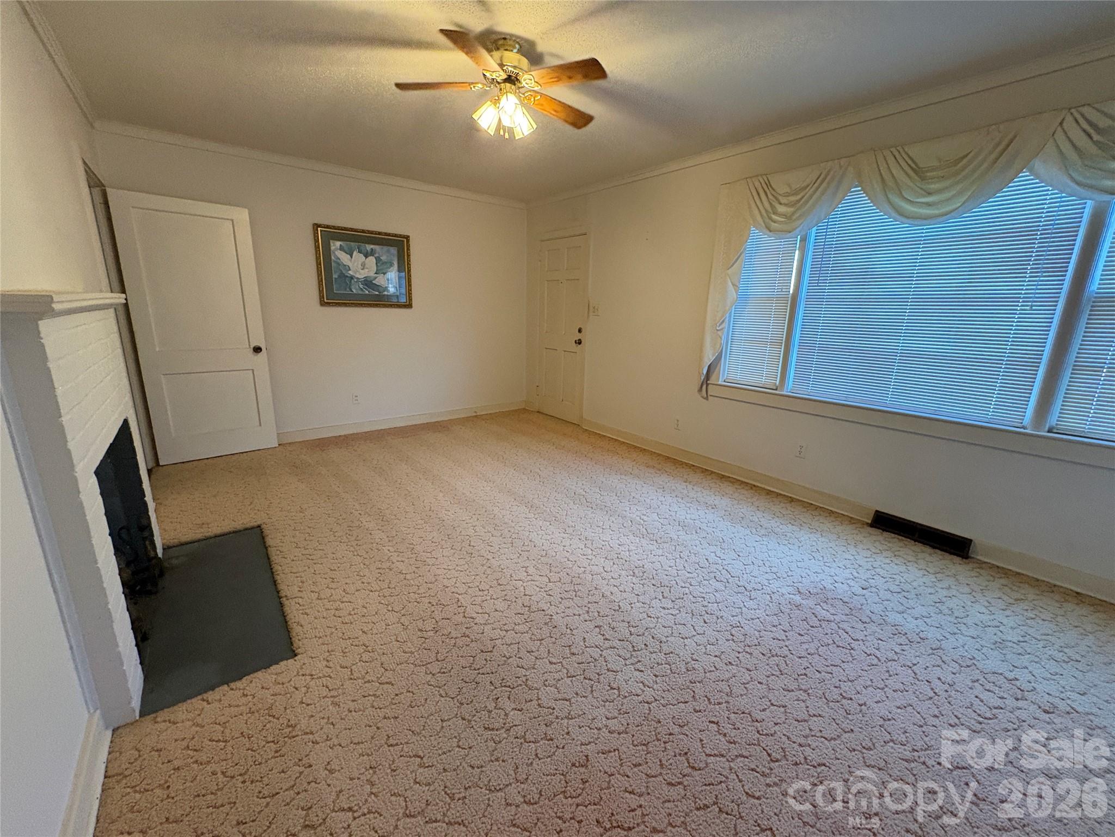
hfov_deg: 102.1
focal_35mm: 14
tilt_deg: -14.6
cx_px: 558
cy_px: 418
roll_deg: -0.2
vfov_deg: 85.7
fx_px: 451
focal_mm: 2.22
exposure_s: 1/60
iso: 500
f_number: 2.2
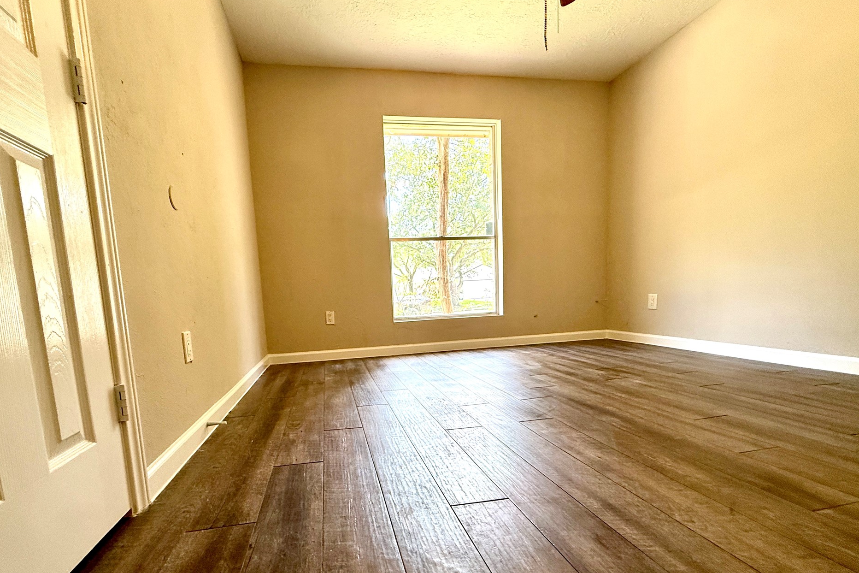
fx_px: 382
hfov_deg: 96.5
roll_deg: +3.7
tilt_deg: -6.0
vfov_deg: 73.1
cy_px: 340
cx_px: 395
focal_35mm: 16
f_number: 2.2
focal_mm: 2.22
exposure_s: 1/120
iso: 160
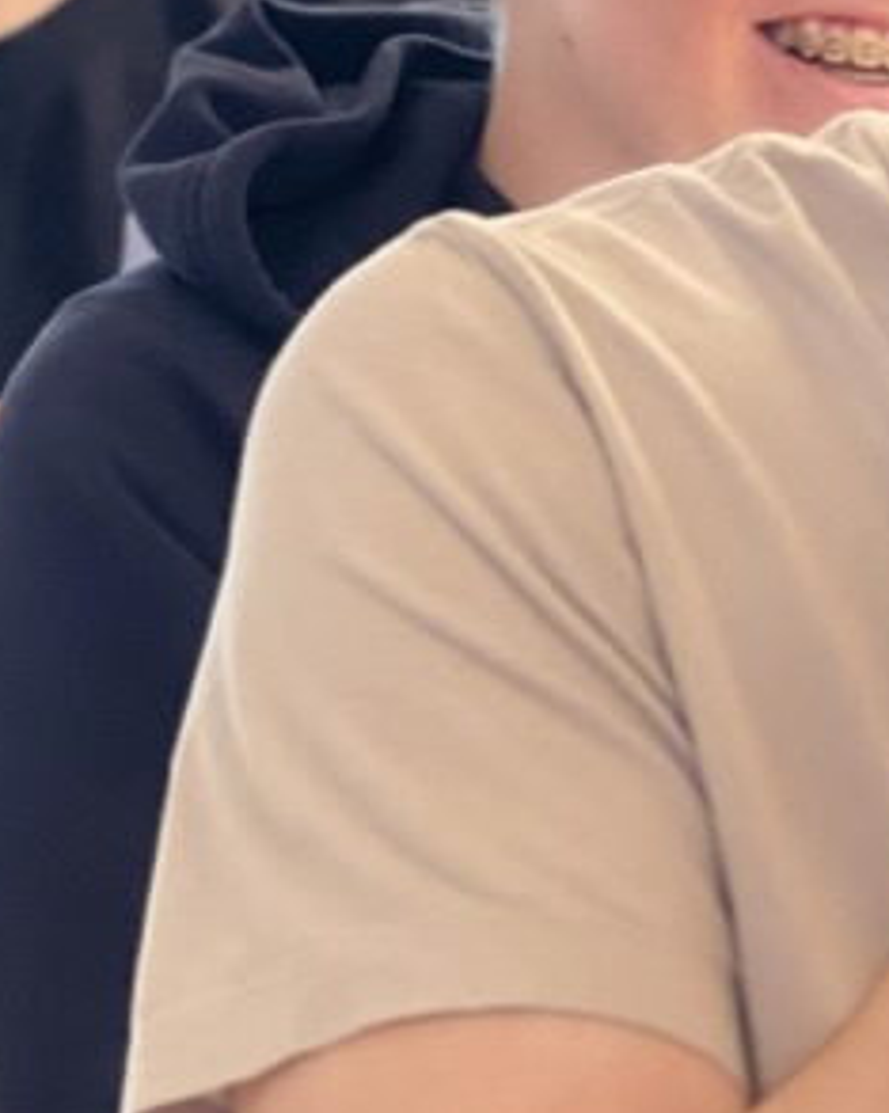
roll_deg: +0.2
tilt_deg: -4.7
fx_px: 8659
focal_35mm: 263
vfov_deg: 7.3
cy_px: 923
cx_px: 644
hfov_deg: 5.9
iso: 160
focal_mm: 9
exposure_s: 1/33
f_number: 2.8
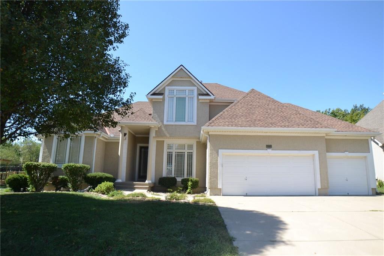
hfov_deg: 81.2
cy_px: 128
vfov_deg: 59.5
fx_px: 224
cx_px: 192
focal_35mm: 21
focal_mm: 14
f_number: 4
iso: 800
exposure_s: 1/3200
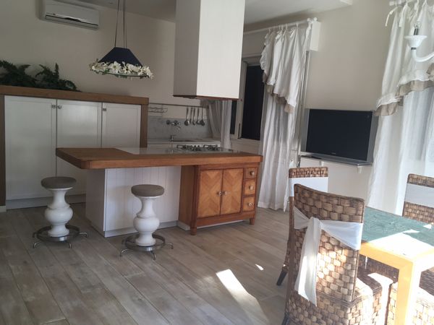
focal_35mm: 29
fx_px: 364
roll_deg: -3.3
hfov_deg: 61.7
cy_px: 162
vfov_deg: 48.2
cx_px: 217
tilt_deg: -9.3
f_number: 2.2
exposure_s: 1/100
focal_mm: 4.15
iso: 40
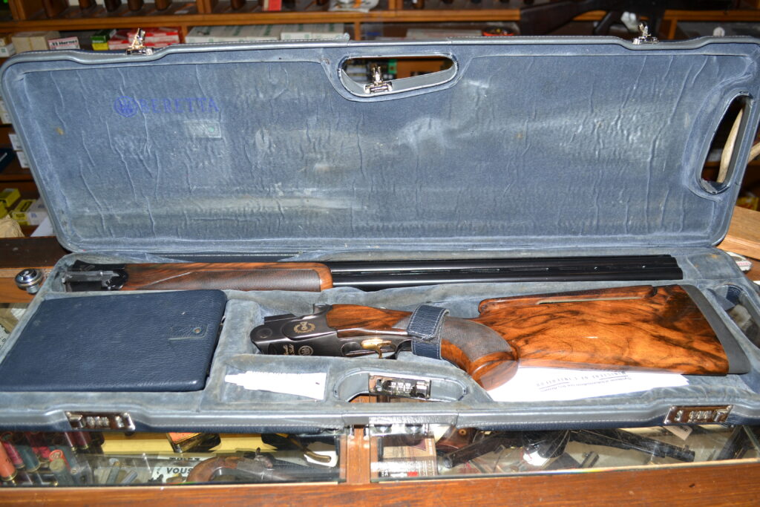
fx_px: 633
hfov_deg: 61.9
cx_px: 380
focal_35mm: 30
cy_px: 254
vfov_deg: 43.6
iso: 100
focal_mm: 20
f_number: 4.5
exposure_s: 1/60
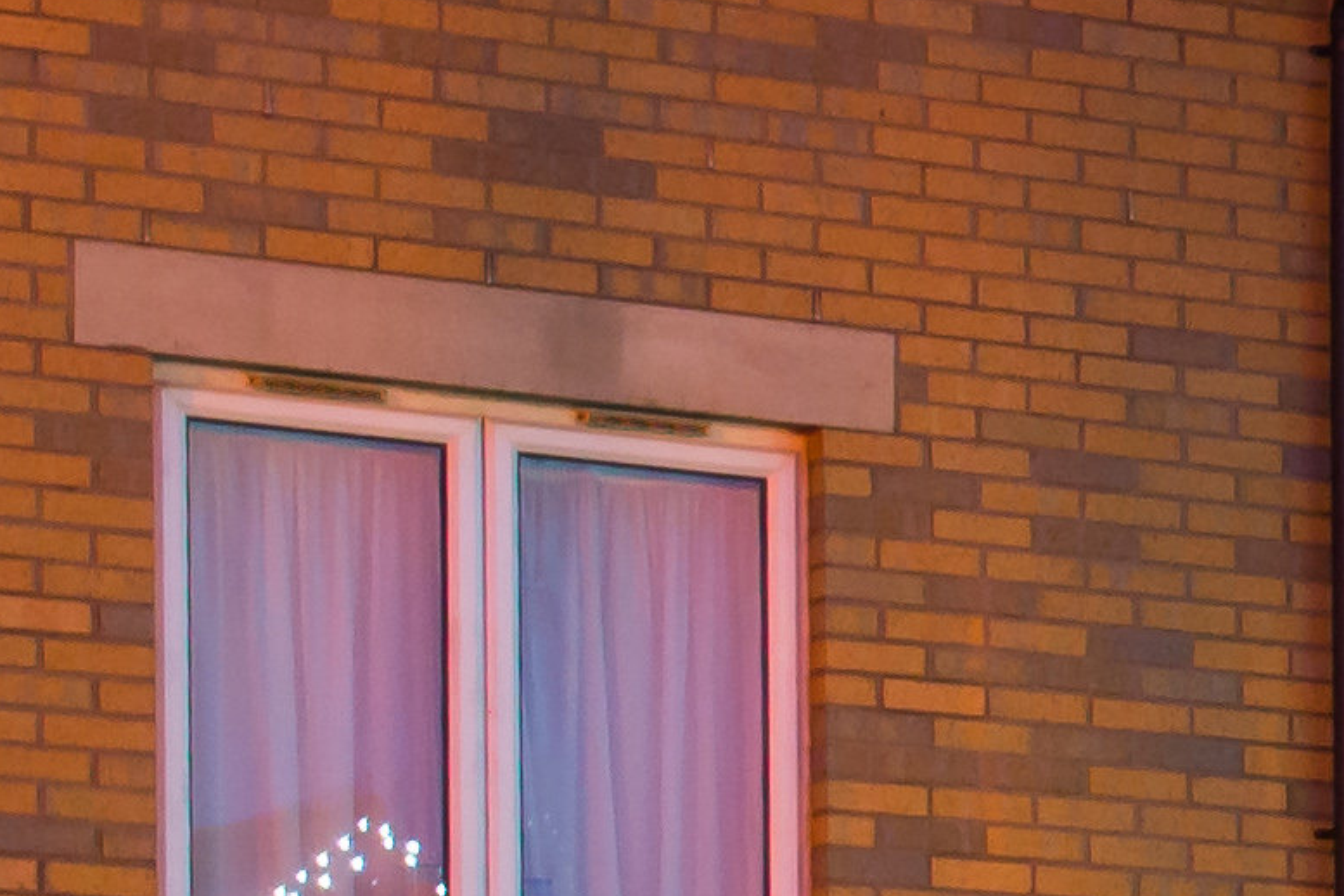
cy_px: 488
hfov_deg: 7.2
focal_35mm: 248
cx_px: 4297
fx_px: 9258
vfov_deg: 5.5
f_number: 10
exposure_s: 1.3
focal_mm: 32
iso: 400
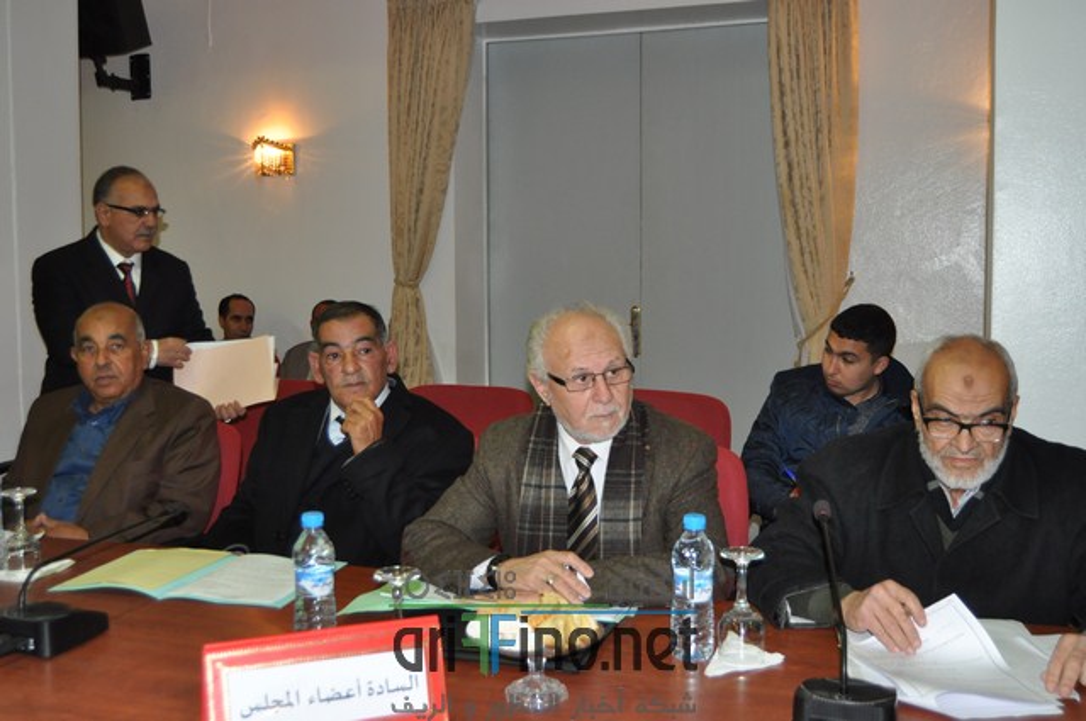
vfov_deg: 34.1
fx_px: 1175
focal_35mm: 39
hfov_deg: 49.6
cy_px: 360
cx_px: 543
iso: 800
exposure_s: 1/60
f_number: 4
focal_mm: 26
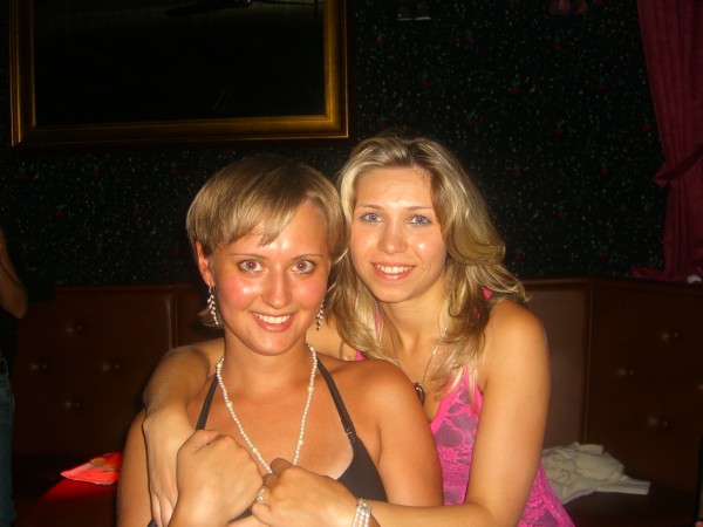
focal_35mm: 38
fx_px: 772
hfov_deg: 49.0
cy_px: 264
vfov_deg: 37.7
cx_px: 352
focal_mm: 7.9
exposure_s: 1/60
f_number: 2.8
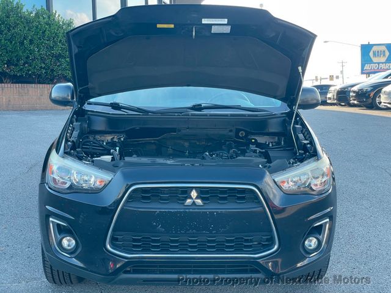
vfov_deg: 28.0
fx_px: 587
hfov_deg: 36.8
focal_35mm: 52
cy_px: 146
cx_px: 196
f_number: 2
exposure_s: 1/141
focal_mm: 6
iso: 25
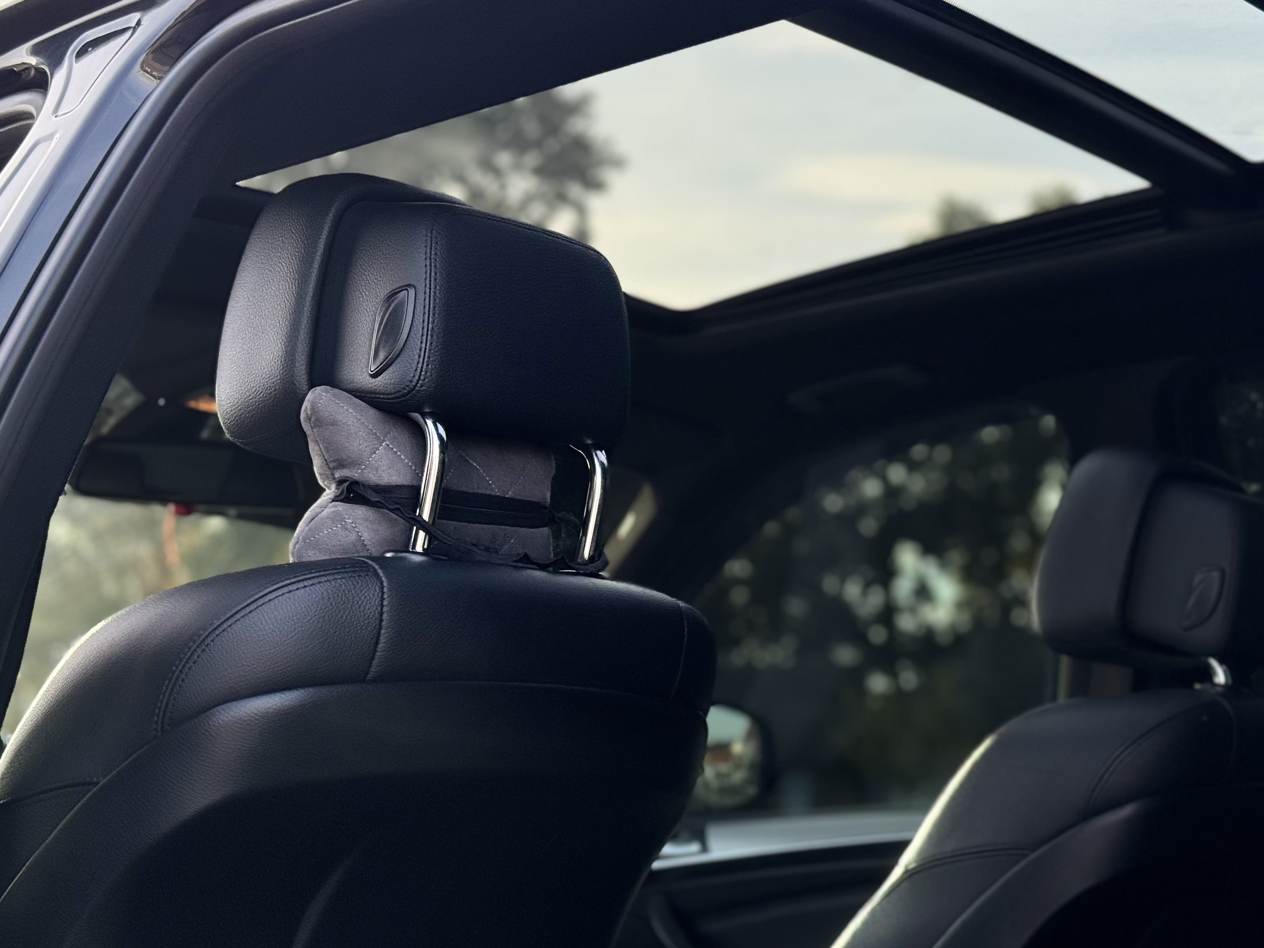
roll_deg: +1.6
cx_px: 738
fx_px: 2191
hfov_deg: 32.1
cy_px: 446
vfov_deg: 24.4
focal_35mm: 60
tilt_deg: +10.1
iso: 64
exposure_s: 1/593
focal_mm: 6.76
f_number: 1.78
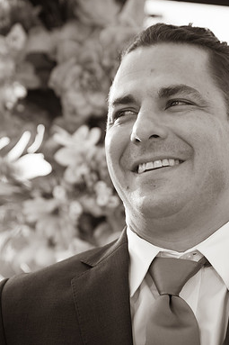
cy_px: 197
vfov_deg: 18.6
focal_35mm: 110
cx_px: 183
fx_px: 1050
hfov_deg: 12.4
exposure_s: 1/500
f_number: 2.8
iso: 100
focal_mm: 62
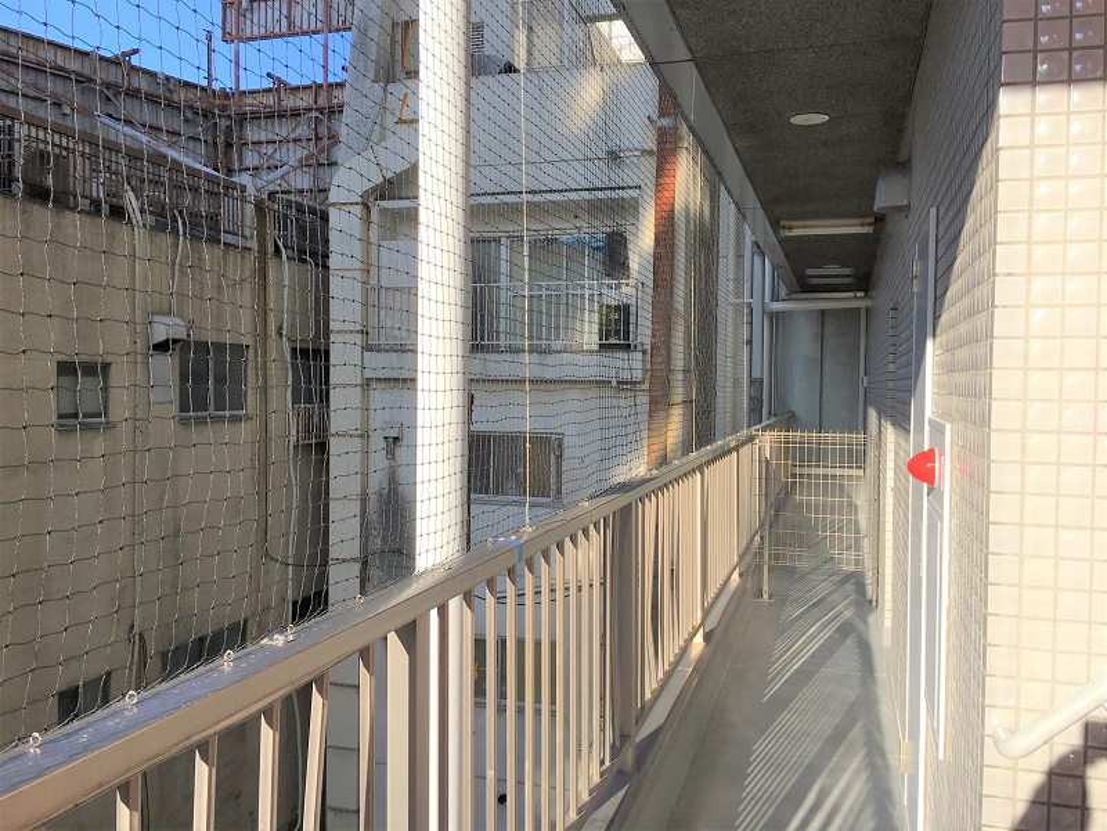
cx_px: 554
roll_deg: +0.3
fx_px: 927
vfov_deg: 48.2
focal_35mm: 29
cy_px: 416
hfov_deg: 61.7
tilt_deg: -0.5
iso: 25
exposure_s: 1/1131
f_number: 2.2
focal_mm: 4.15
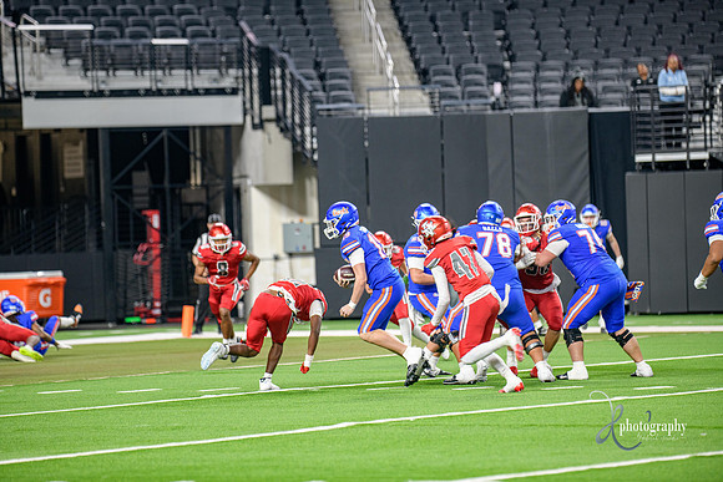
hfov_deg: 9.4
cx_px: 362
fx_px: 4419
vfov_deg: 6.2
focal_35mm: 220
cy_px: 241
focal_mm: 220
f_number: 2.8
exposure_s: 1/400
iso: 1000
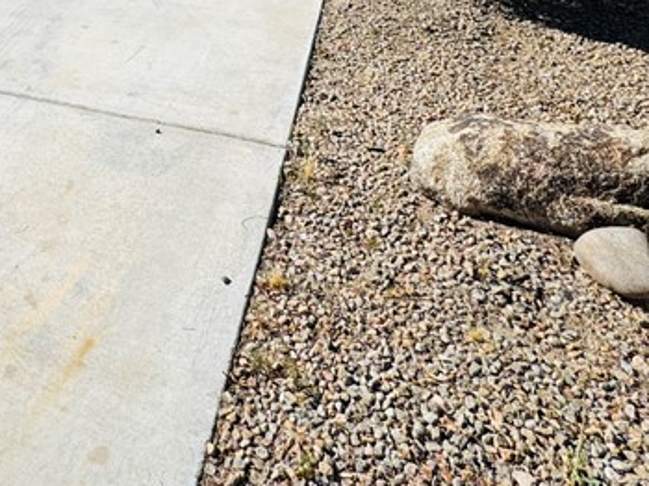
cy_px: -180
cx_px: 63
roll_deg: -0.3
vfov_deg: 27.7
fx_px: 768
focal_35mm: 41
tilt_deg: -0.3
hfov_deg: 42.0
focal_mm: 2.22
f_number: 2.2
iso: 50
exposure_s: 1/1880
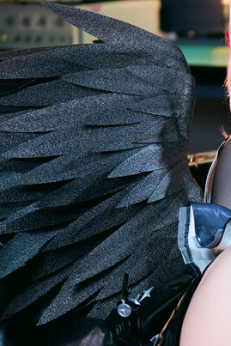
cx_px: 325
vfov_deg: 14.3
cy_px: 155
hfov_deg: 9.4
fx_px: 1375
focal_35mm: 143
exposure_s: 1/160
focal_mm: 50
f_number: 1.4
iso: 100
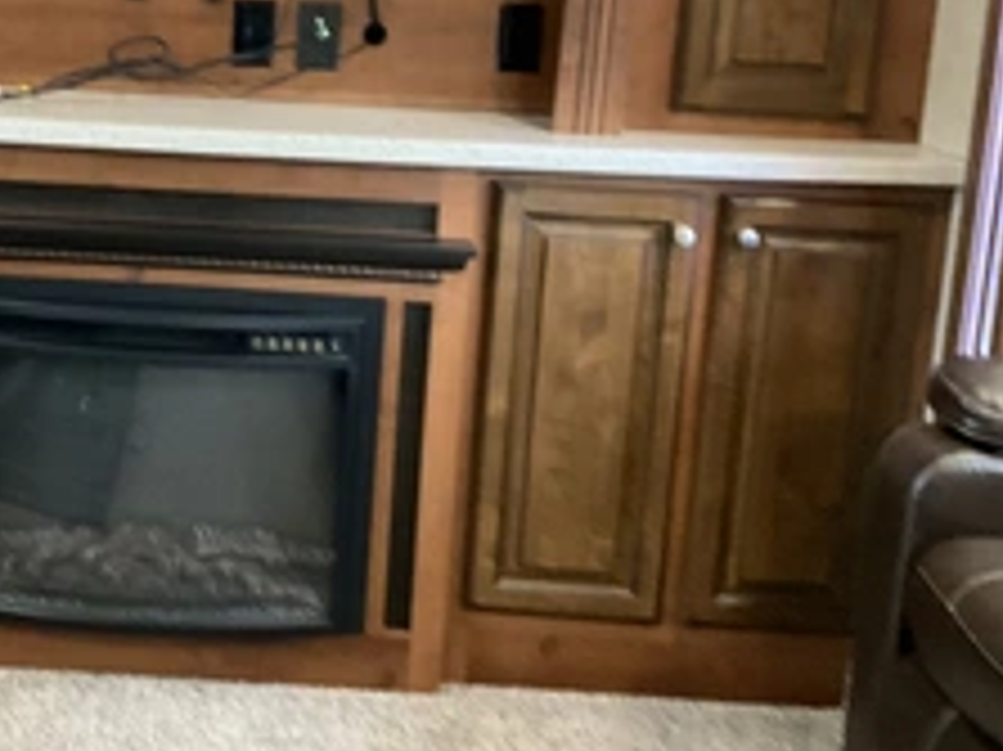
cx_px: 180
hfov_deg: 35.5
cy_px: 135
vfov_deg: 27.4
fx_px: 1506
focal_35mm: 52
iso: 500
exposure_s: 1/30
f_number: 1.8
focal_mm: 3
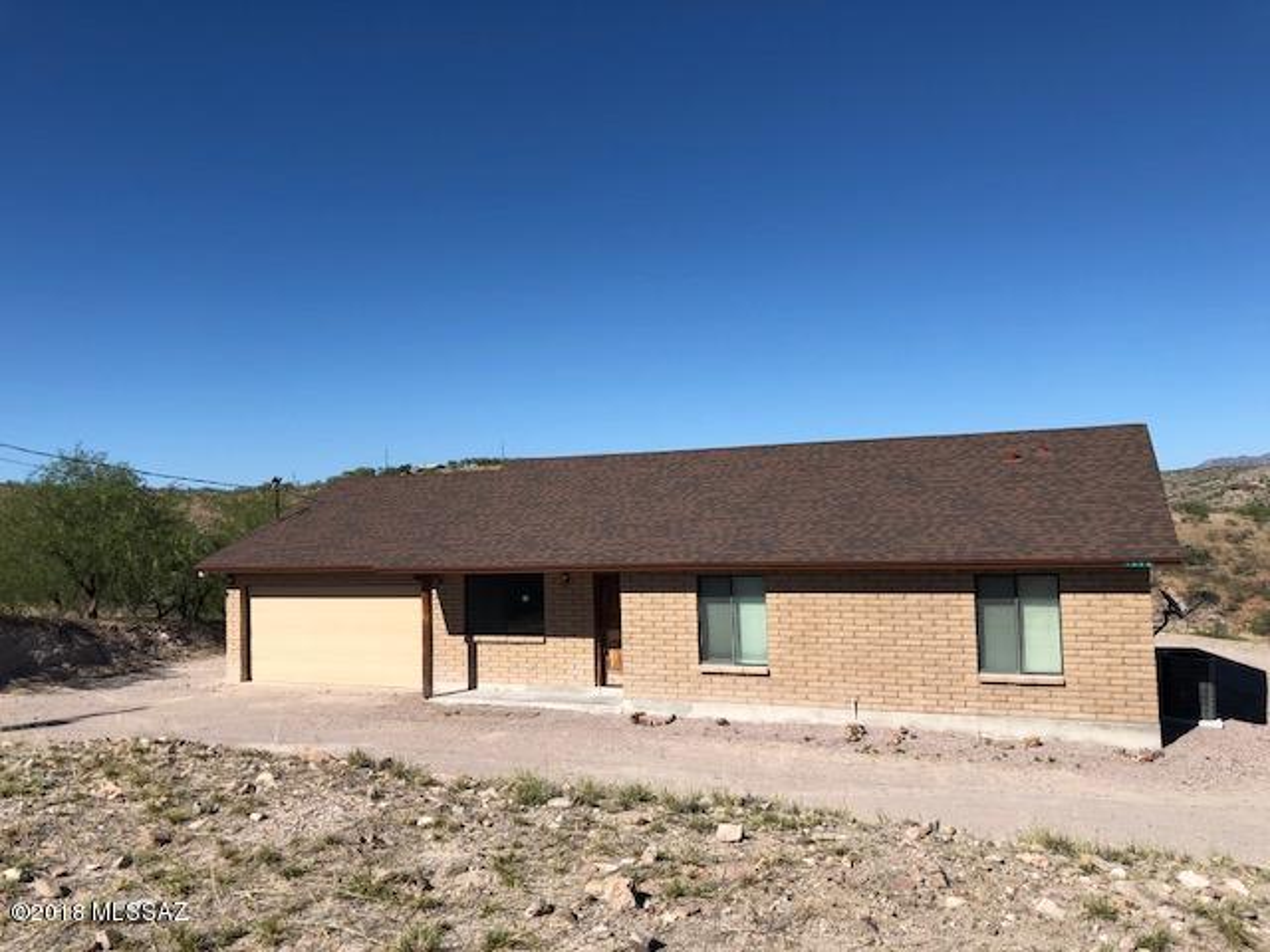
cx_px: 635
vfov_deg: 49.7
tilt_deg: +2.8
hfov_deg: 63.4
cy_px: 476
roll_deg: +2.0
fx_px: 1027
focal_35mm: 28
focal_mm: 3.99
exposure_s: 1/2825
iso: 25
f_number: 1.8
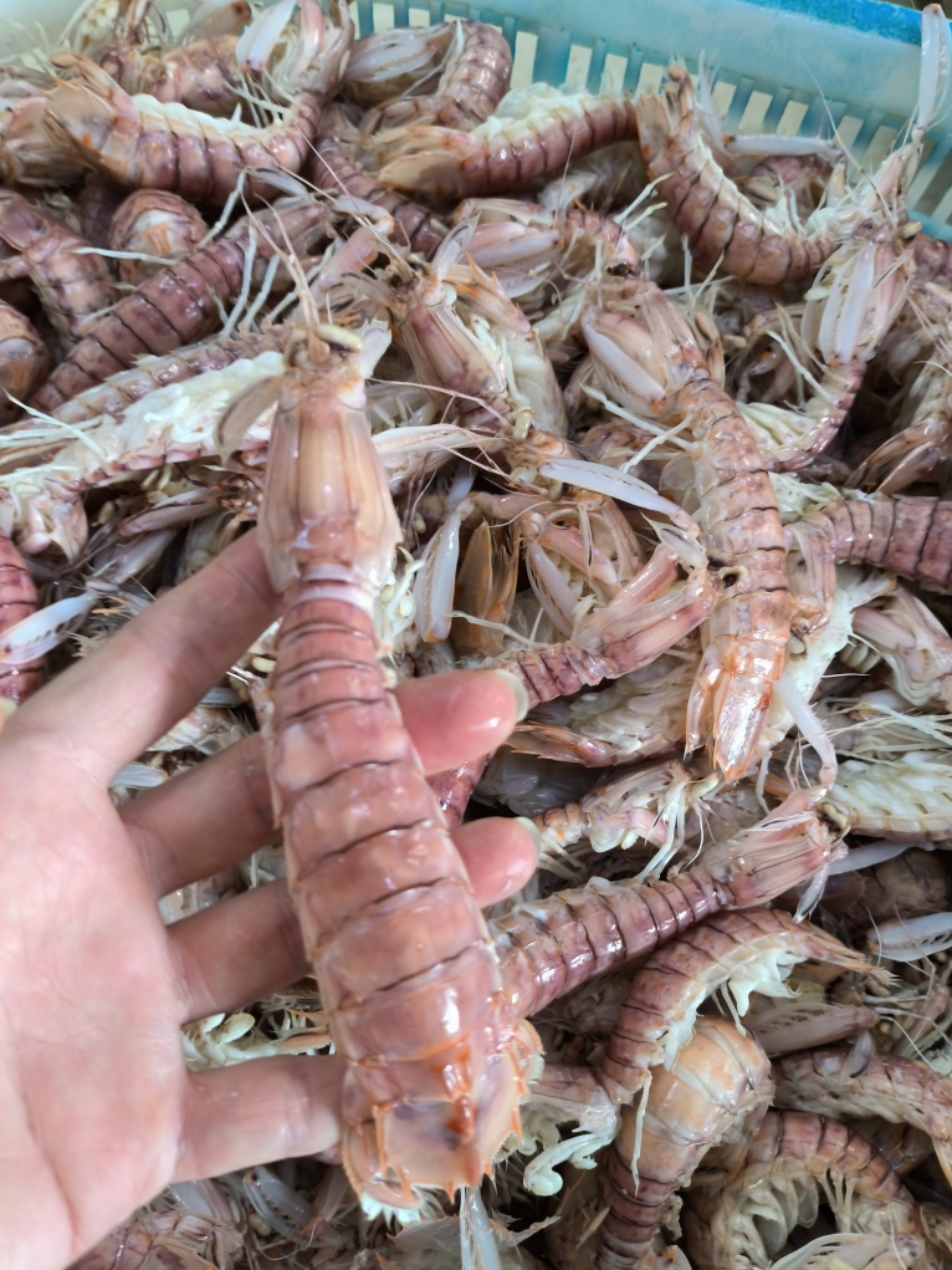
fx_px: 880
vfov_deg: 71.6
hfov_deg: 56.8
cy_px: 624
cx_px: 481
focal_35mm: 24
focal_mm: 4.69
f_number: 1.79
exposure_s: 1/33.3
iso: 385
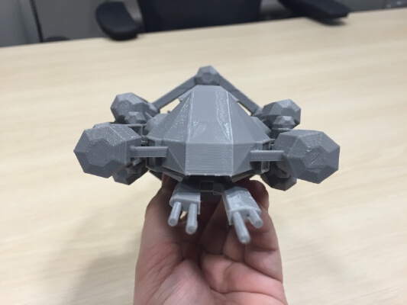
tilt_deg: -36.1
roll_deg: +0.9
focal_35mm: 29
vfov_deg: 48.2
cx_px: 204
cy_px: 152
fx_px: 341
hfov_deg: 61.6
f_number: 2.2
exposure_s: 1/30
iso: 40
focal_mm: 4.15
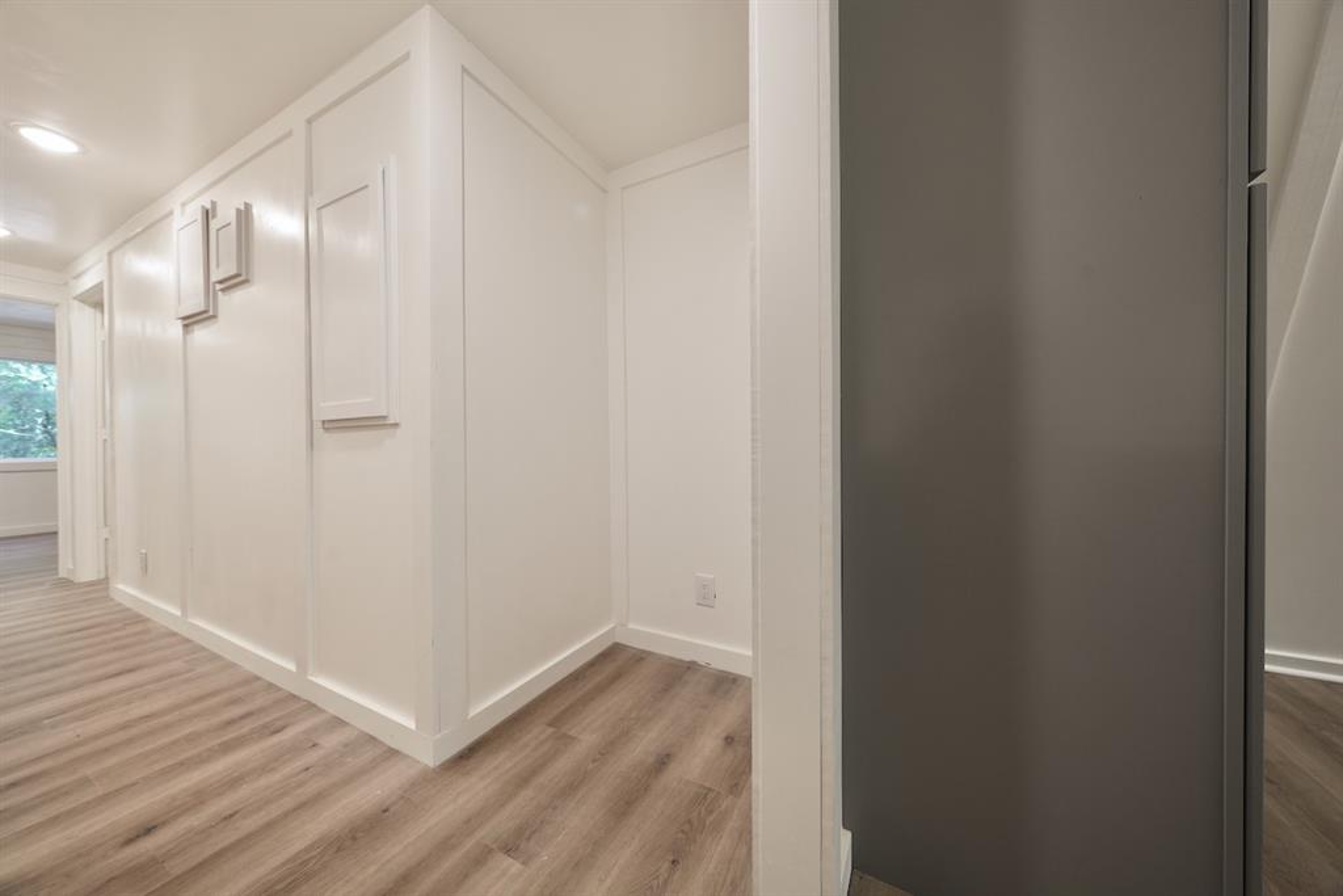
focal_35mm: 12
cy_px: 448
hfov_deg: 112.6
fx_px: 448
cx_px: 672
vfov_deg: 90.0
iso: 320
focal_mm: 12
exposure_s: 1/3
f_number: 8
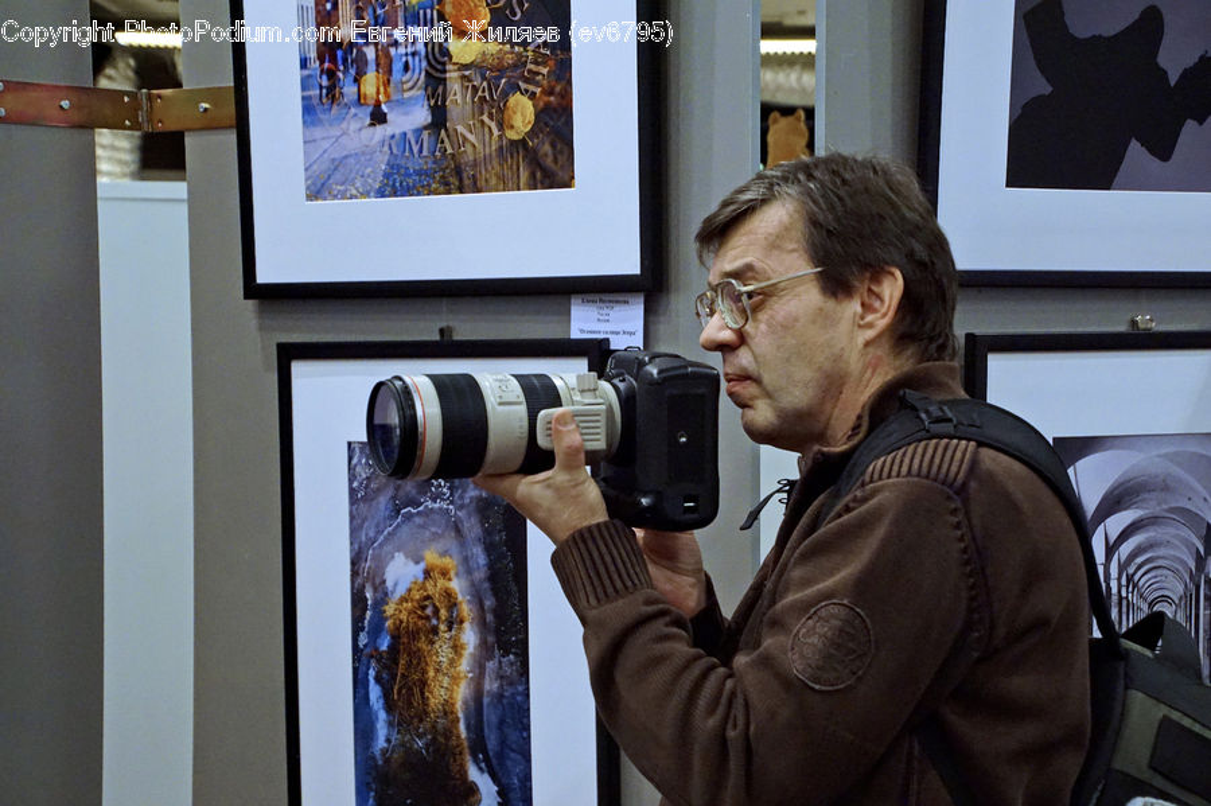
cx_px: 606
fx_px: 2521
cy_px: 403
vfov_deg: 18.2
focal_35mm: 75
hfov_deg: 27.0
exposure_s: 1/50
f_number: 5
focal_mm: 50
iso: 3200
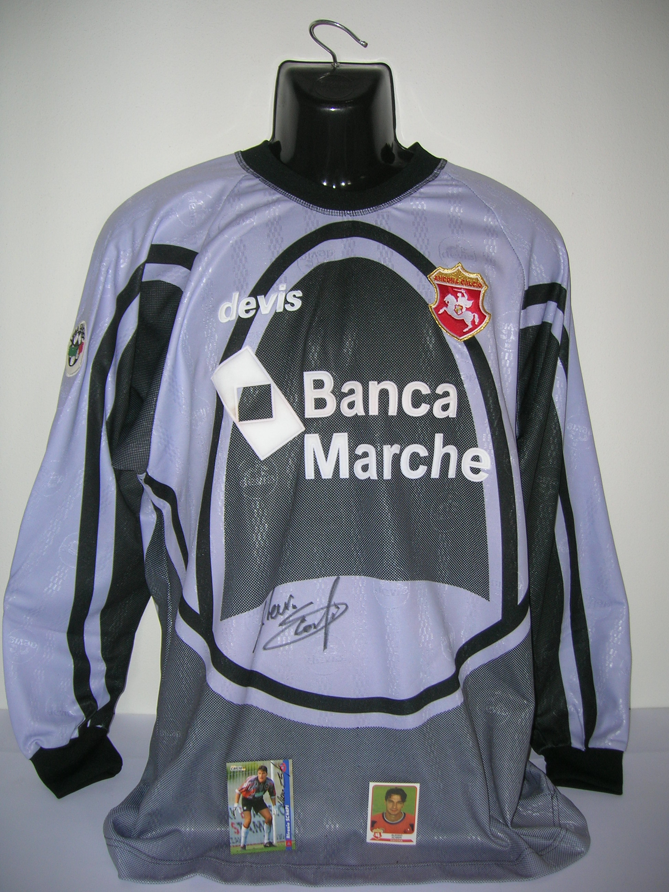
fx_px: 876
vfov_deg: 54.0
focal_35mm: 34
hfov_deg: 41.8
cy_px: 446
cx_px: 334
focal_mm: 5.7
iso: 50
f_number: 2.9
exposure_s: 1/60.1
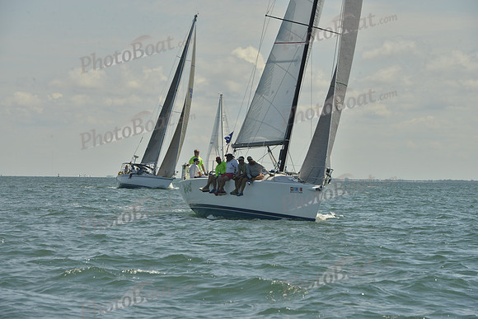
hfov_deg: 10.3
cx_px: 239
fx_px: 2656
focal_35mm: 200
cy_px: 160
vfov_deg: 6.9
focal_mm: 200
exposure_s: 1/500
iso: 280
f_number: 16
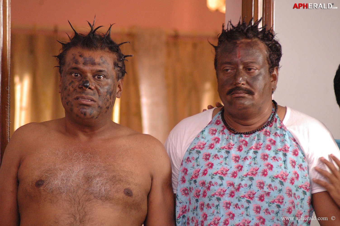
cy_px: 113
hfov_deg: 7.2
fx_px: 2689
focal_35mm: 285
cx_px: 170
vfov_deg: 4.8
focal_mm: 190
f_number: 4.8
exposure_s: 1/50
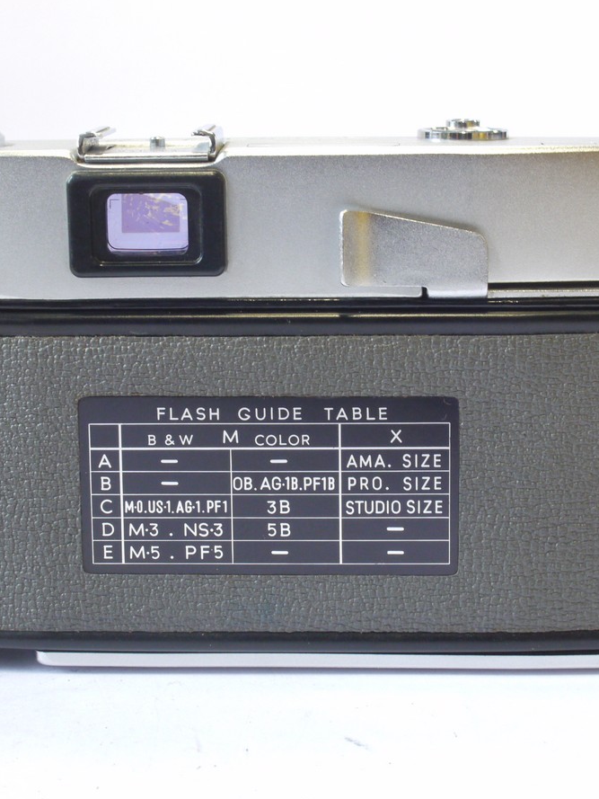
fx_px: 1868
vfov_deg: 24.1
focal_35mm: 81
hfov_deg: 18.2
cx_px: 294
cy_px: 400
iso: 800
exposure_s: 1/13
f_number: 10
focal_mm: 30
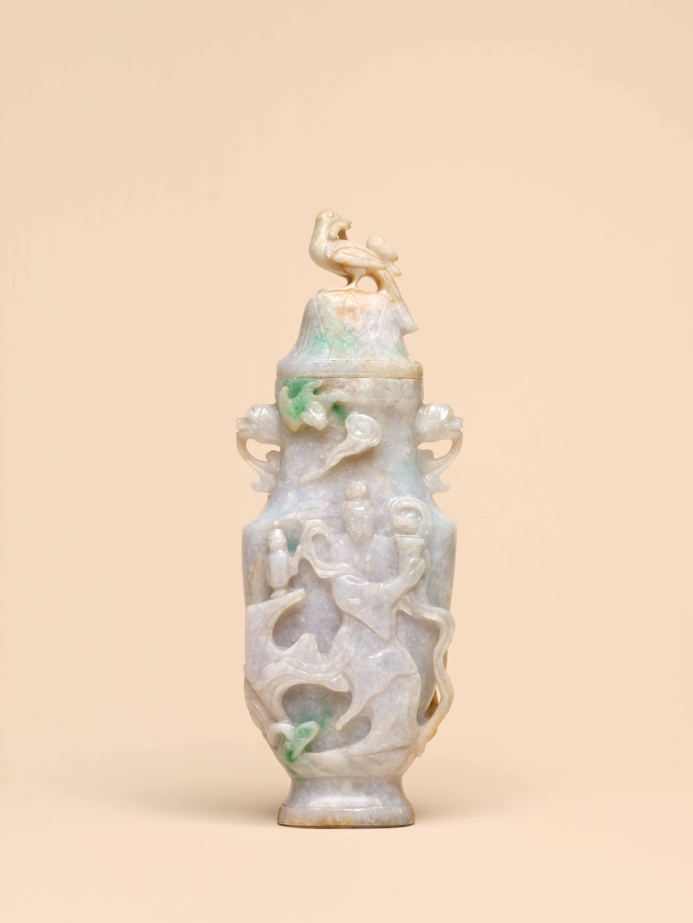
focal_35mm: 95
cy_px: 462
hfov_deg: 15.6
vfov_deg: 20.7
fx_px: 2536
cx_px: 346
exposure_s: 1/125
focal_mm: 120
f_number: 22
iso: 100
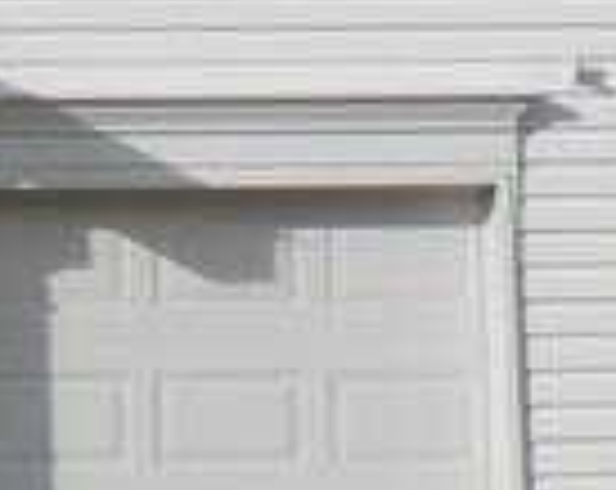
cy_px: -207
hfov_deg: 10.4
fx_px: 3329
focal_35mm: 183
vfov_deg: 8.3
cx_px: -121
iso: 100
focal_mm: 4.5
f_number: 8.7
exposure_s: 1/400
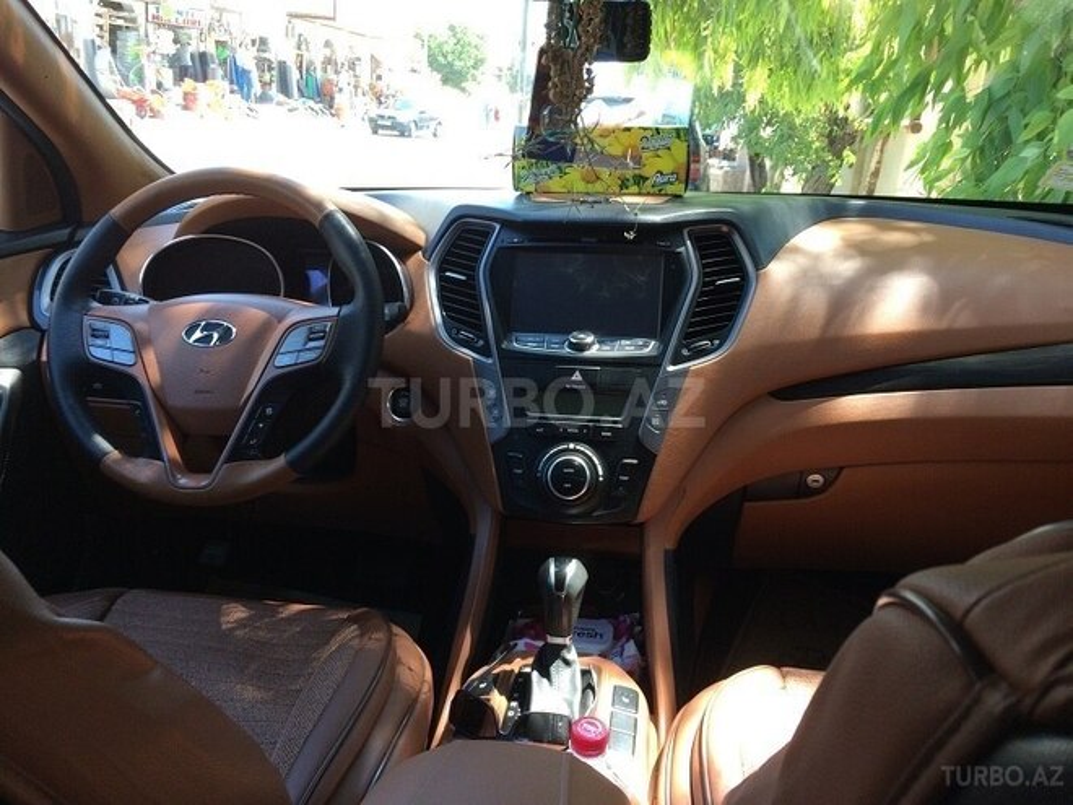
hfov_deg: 61.7
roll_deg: -3.4
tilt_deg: -19.0
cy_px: 402
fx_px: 899
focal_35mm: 29
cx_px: 536
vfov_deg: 48.2
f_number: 2.2
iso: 50
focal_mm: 4.15
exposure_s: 1/100
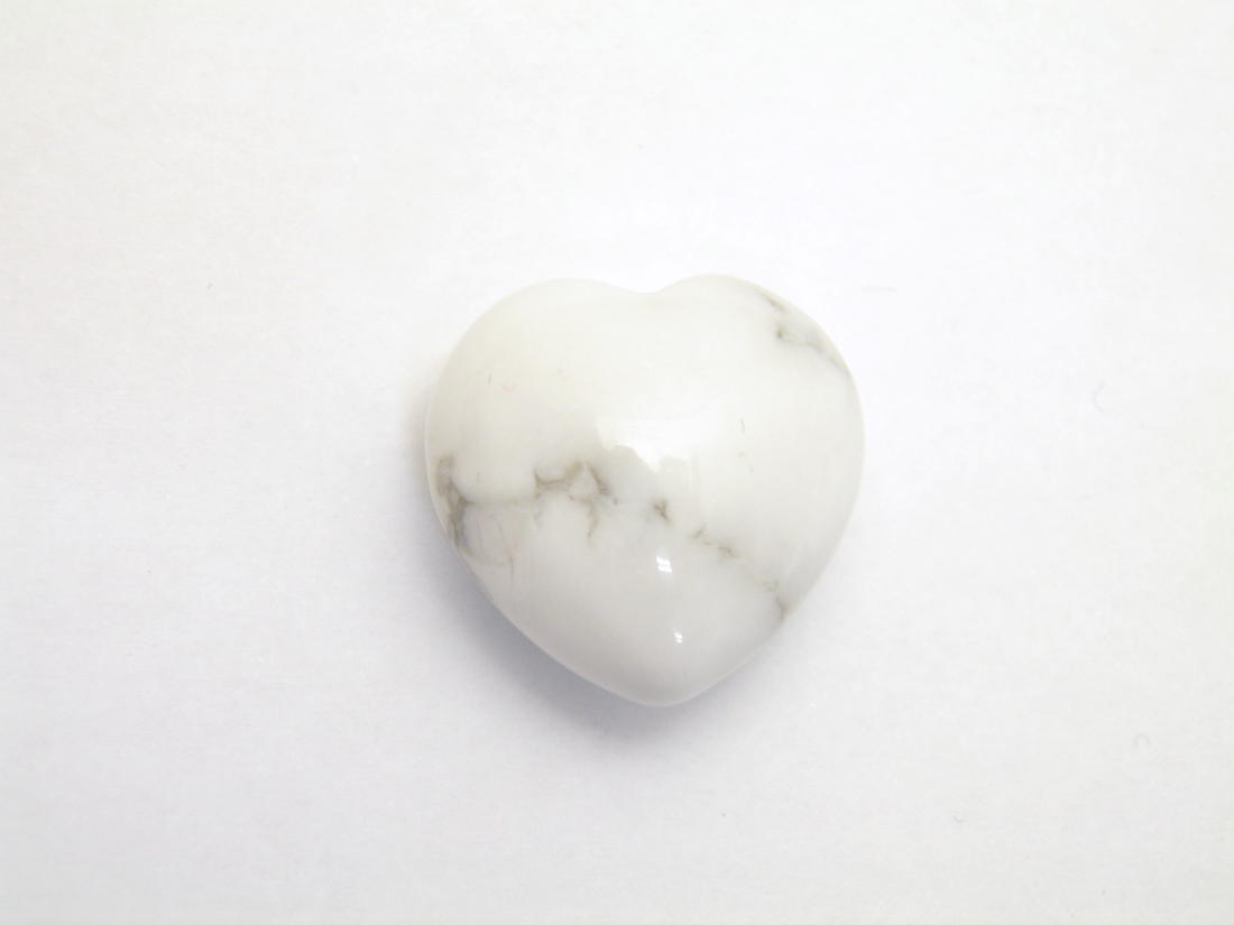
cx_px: 617
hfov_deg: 23.3
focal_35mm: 84
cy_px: 462
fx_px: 2994
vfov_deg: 17.6
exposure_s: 1/25
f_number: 3.9
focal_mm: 15.2
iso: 100
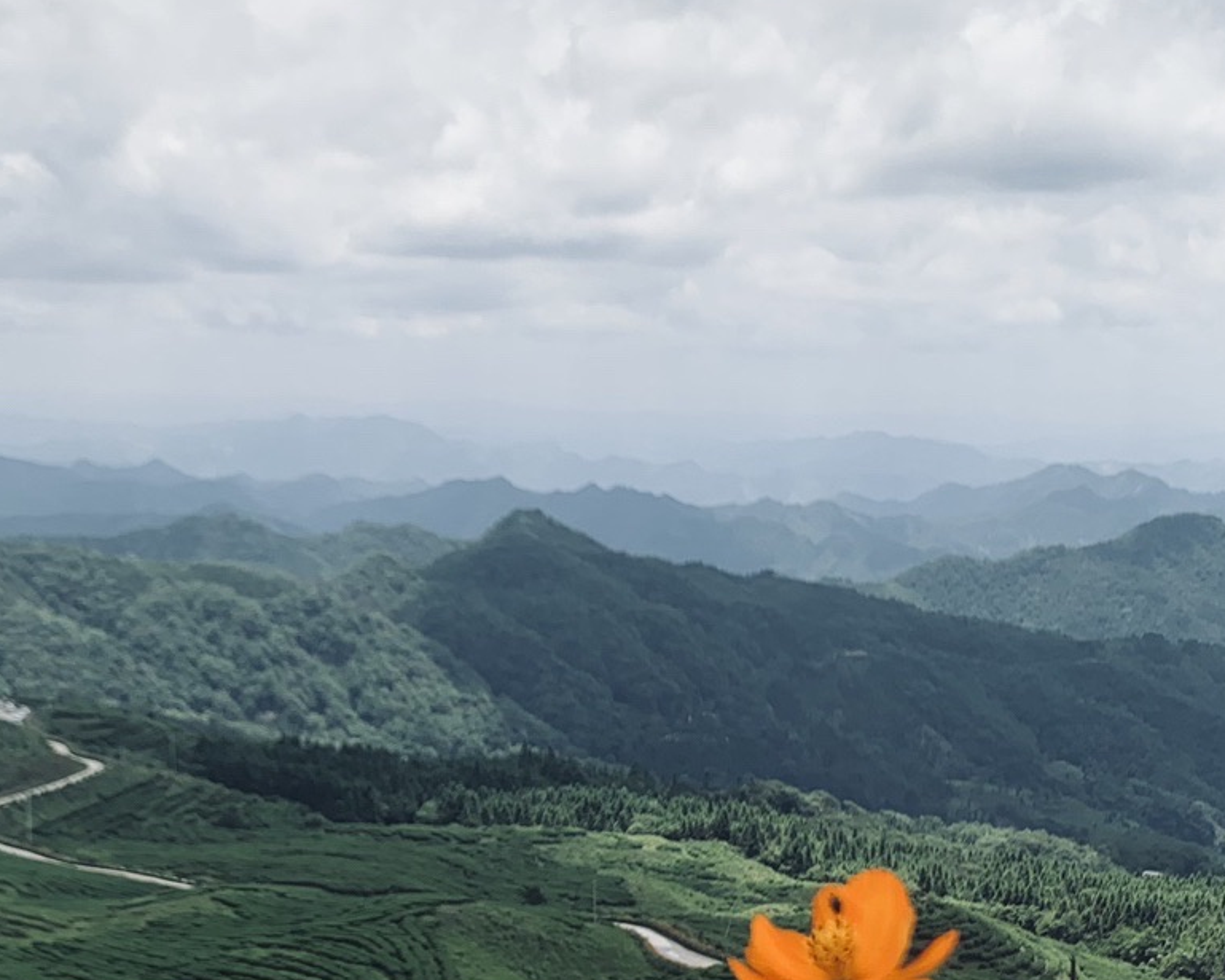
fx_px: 2393
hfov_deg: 28.6
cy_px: 921
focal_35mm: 66
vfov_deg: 22.5
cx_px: 487
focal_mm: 4.25
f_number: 1.8
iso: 25
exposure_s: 1/716
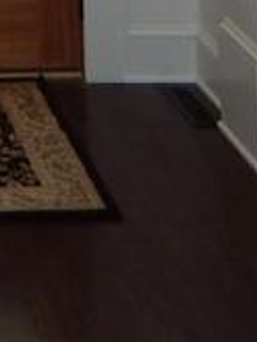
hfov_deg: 9.9
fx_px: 1424
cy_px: -576
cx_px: -174
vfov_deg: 10.8
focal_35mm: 144
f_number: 3
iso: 125
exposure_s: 1/80
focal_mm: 4
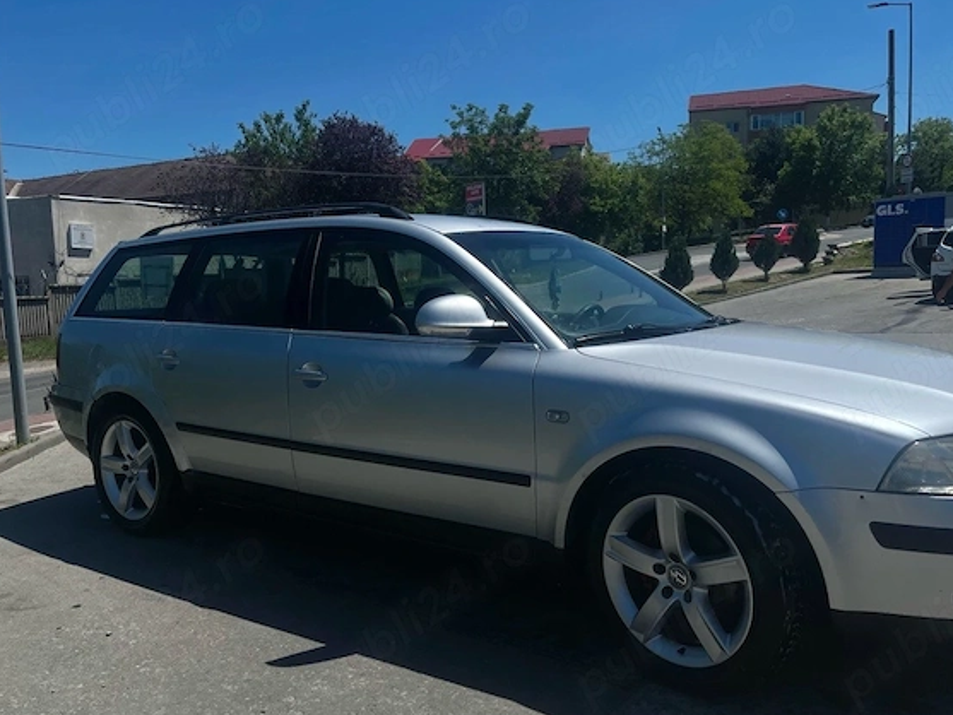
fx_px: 771
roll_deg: +1.1
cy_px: 359
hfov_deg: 63.4
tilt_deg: -6.8
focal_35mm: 28
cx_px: 488
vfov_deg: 49.8
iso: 50
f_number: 1.6
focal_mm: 5.1
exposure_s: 1/15152
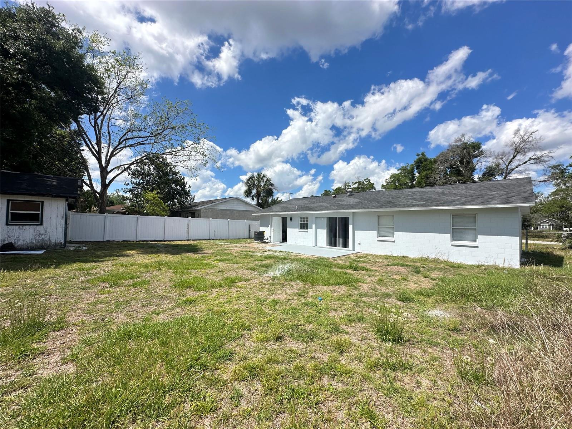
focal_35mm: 14
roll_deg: -0.6
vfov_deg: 85.7
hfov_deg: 102.1
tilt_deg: +2.6
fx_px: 231
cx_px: 286
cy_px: 214
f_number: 2.2
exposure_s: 1/1825
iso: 50
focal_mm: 2.22
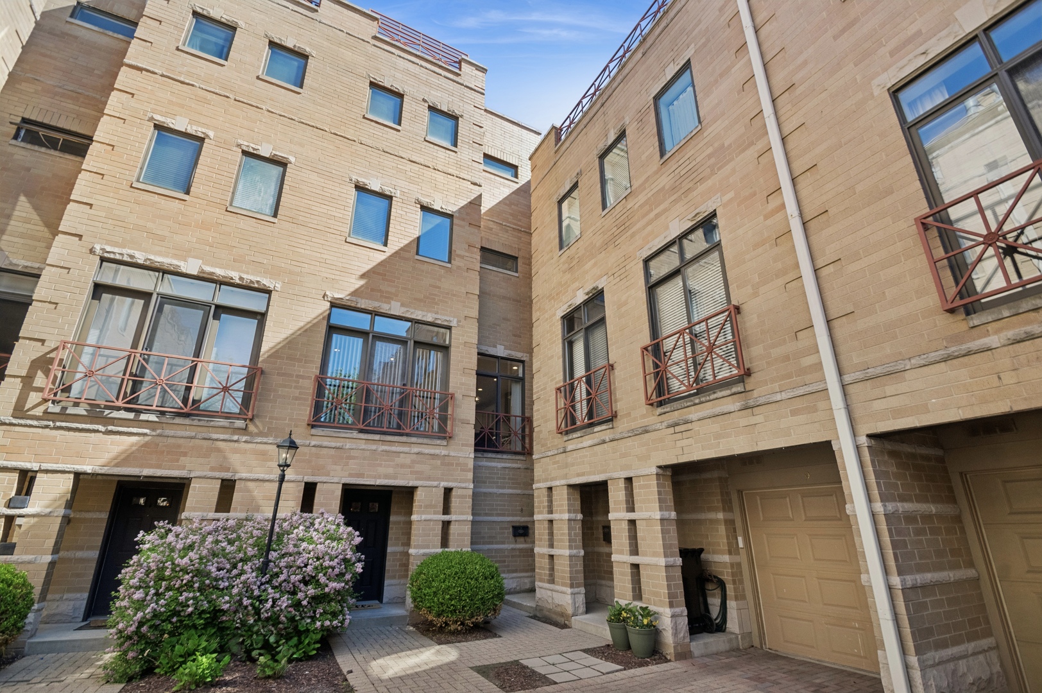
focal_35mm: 15
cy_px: 346
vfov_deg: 77.2
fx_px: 434
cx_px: 521
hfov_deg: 100.4
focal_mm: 10
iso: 400
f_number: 8
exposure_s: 1/250
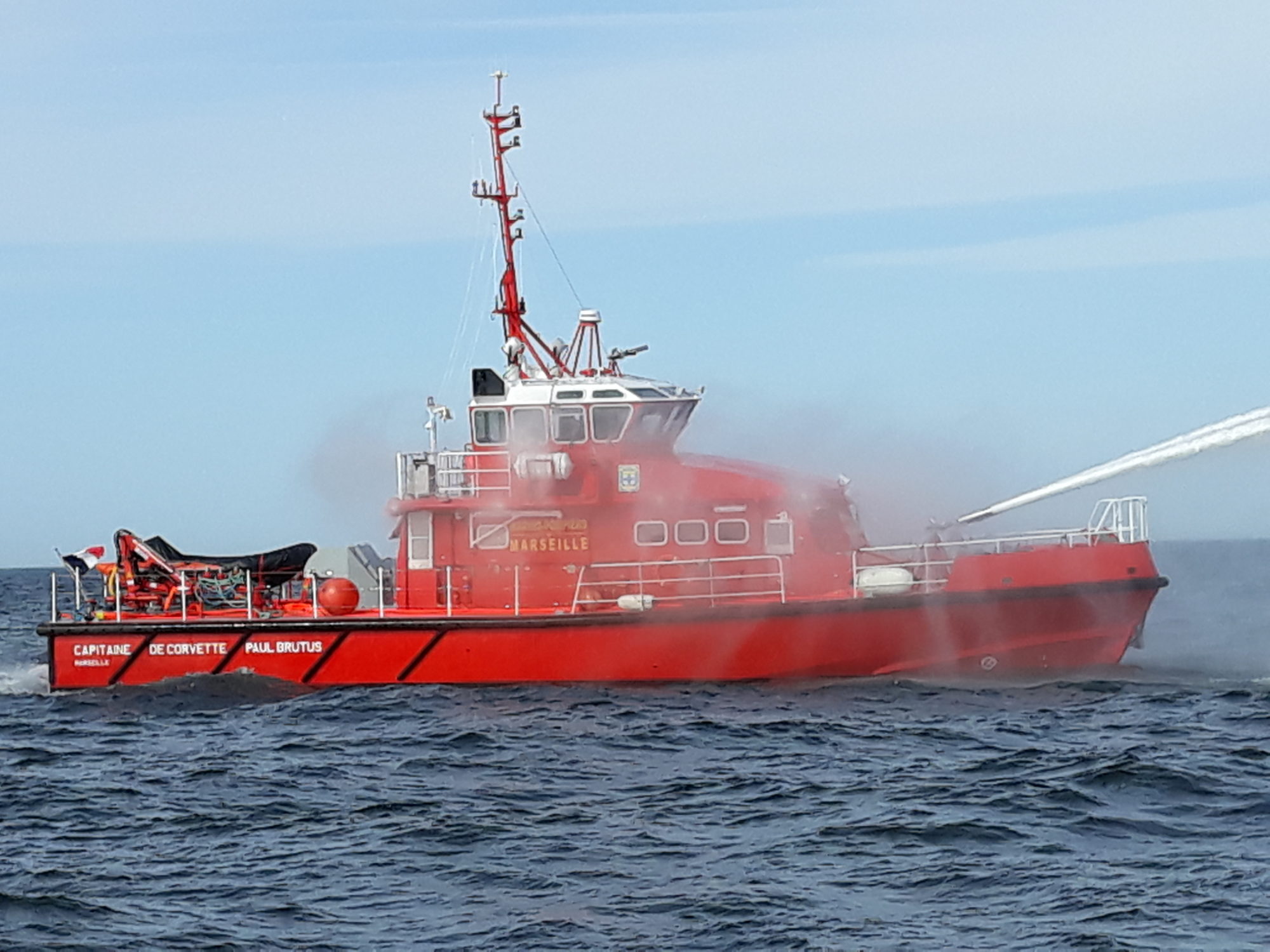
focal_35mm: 27
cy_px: 476
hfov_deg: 65.3
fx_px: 991
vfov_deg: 51.4
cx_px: 635
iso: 40
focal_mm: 3.71
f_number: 1.7
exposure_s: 1/2012
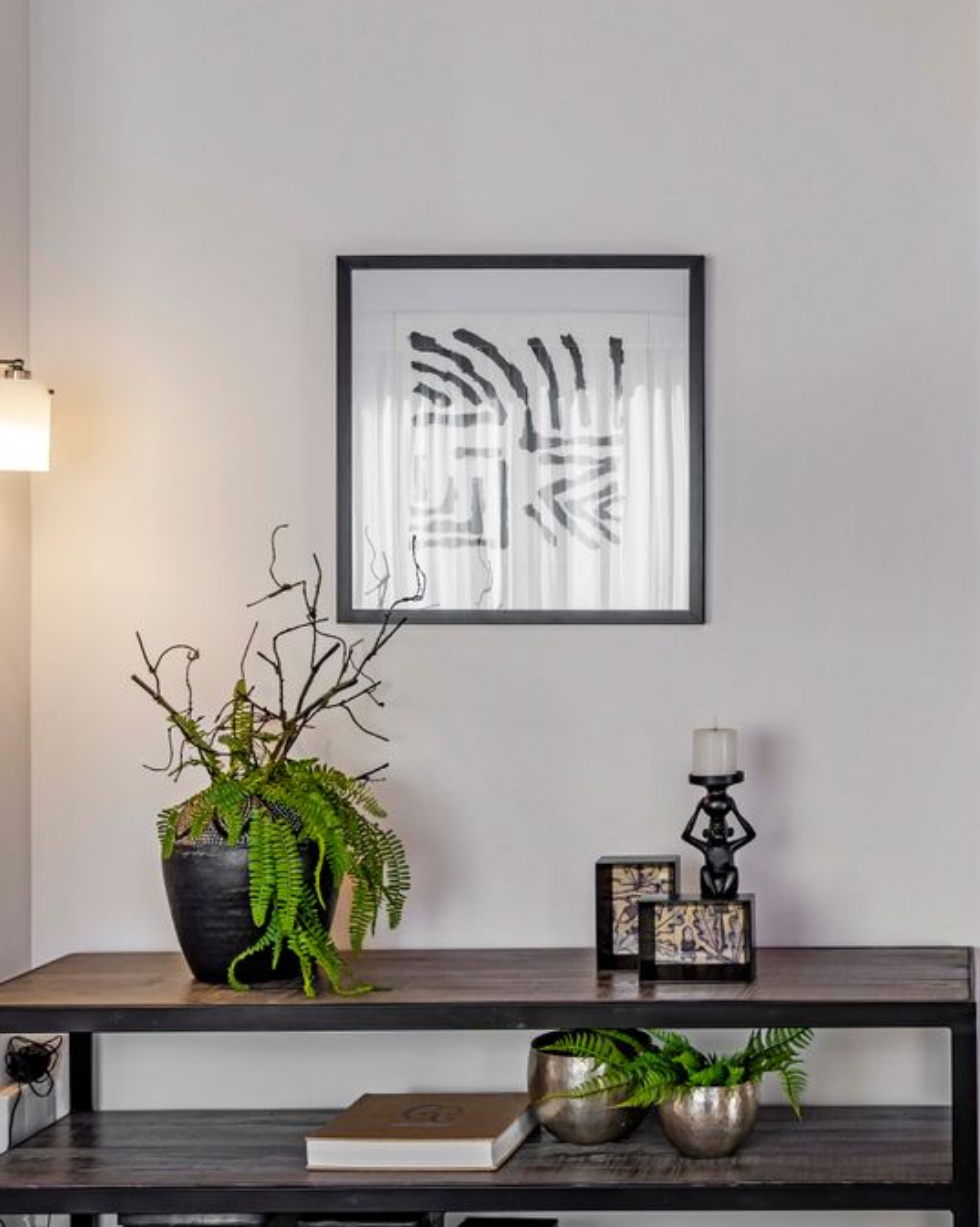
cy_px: 561
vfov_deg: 33.0
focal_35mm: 57
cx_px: 922
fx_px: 2068
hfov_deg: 25.6
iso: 250
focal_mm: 34
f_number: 7.1
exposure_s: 1/60
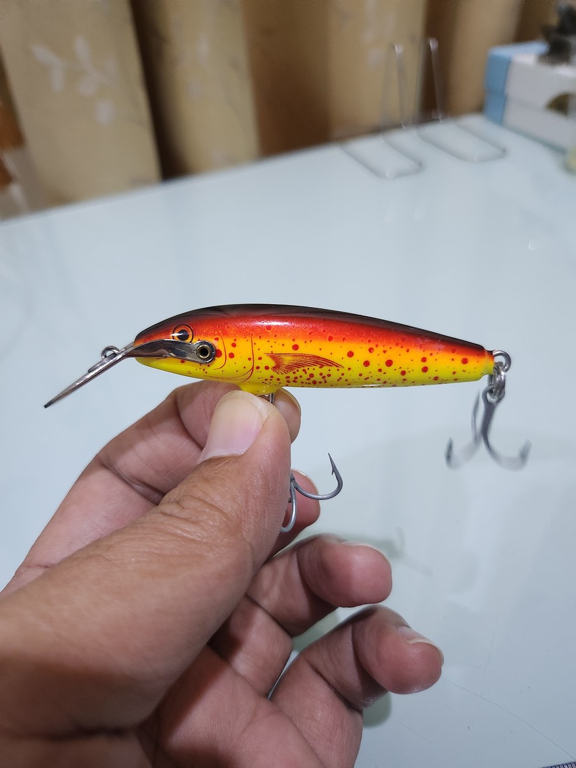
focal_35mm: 24
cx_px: 288
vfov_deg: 71.6
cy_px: 384
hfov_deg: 56.8
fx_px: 532
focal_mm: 5
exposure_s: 1/33
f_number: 1.8
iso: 500
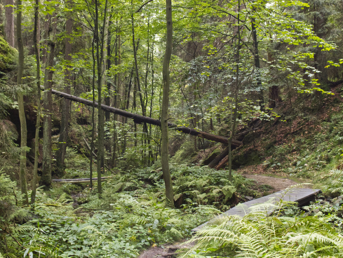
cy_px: 129
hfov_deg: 40.4
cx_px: 175
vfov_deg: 30.9
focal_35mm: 47
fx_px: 466
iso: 320
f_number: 3.5
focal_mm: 9.9
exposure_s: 1/30
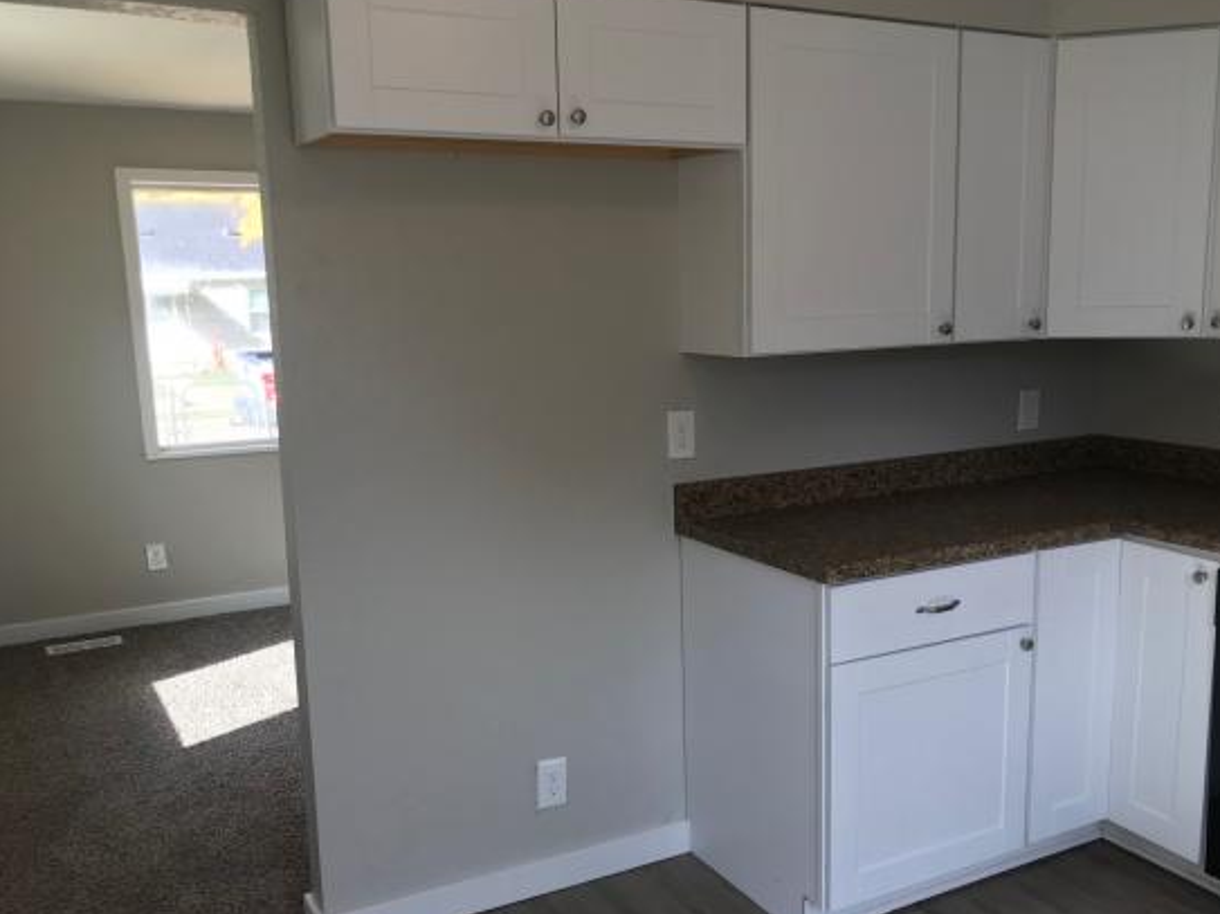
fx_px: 1163
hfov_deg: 55.2
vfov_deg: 42.9
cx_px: 679
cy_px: 505
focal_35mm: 33
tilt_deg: -10.1
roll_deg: +0.6
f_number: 1.8
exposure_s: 1/120
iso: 20
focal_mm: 3.99
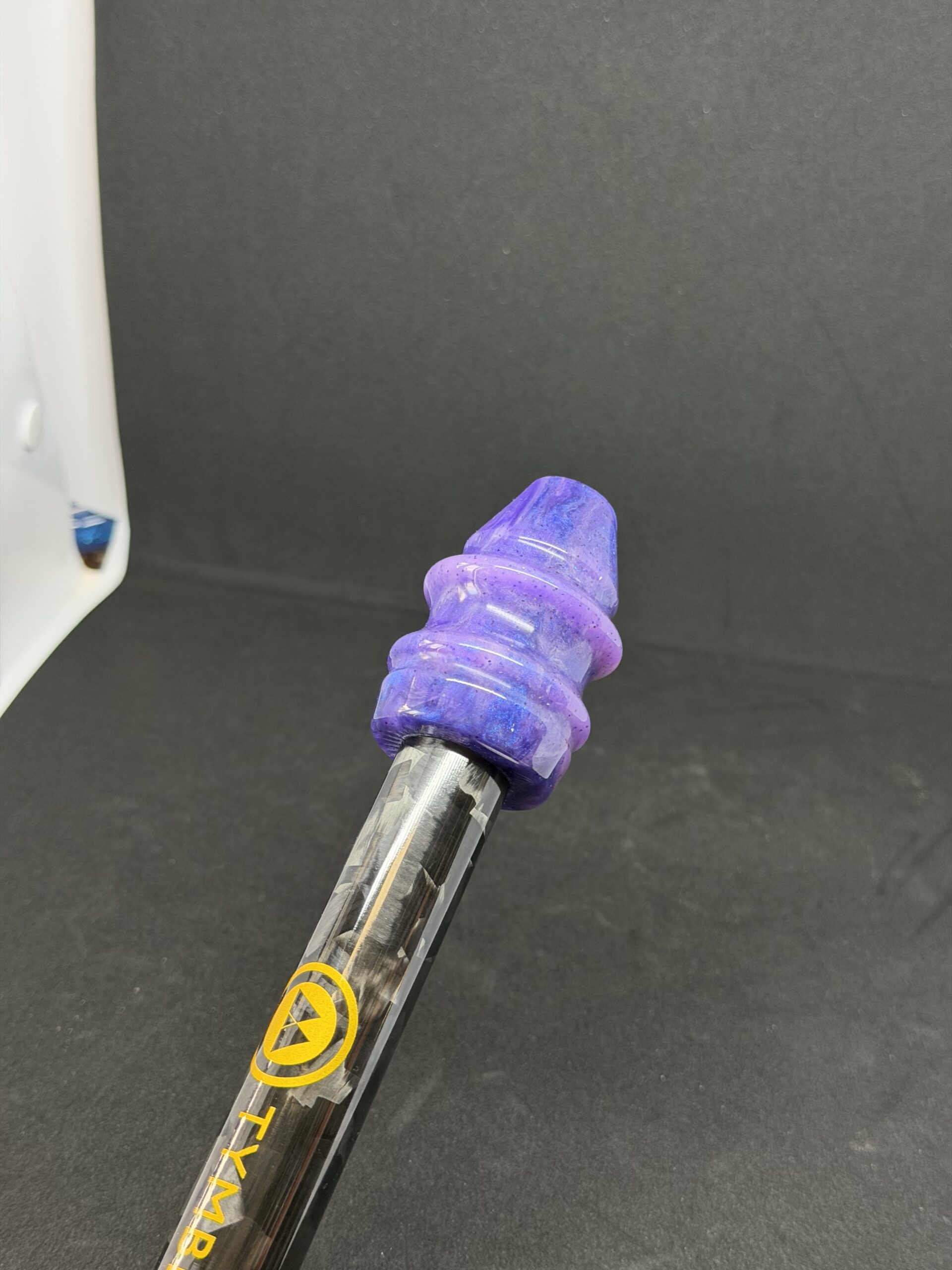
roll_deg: -6.4
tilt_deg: -29.2
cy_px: 635
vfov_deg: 39.7
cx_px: 476
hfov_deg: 30.3
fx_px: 1760
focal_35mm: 48
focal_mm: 6.76
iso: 125
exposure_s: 1/50
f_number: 1.78
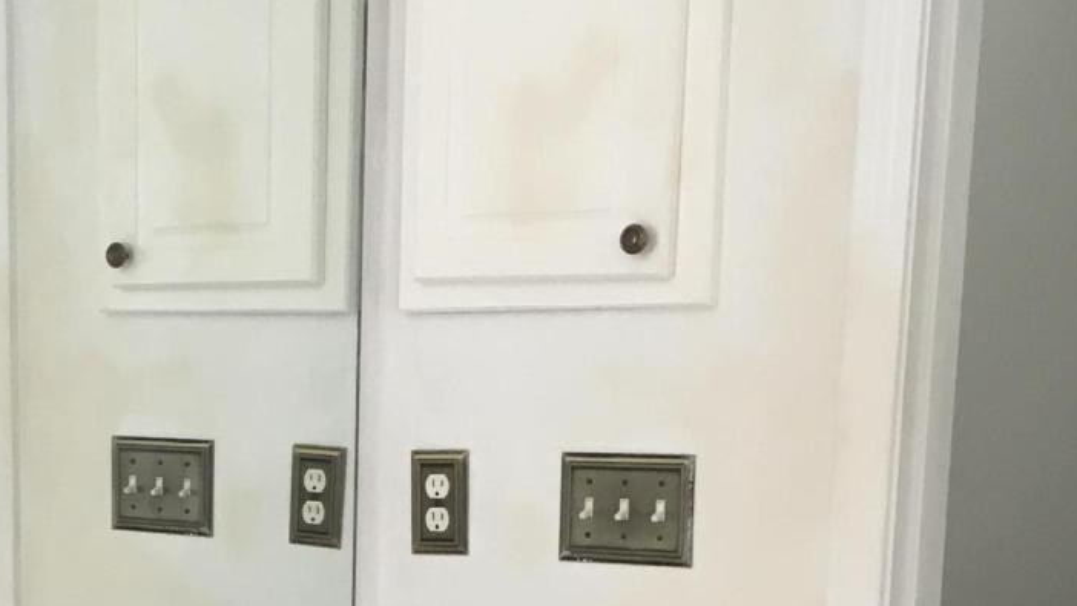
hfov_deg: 22.8
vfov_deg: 12.8
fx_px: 2570
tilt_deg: -12.5
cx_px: 28
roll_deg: +0.3
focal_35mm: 90
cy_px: 870
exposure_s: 1/30
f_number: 2.2
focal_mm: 4.15
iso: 50
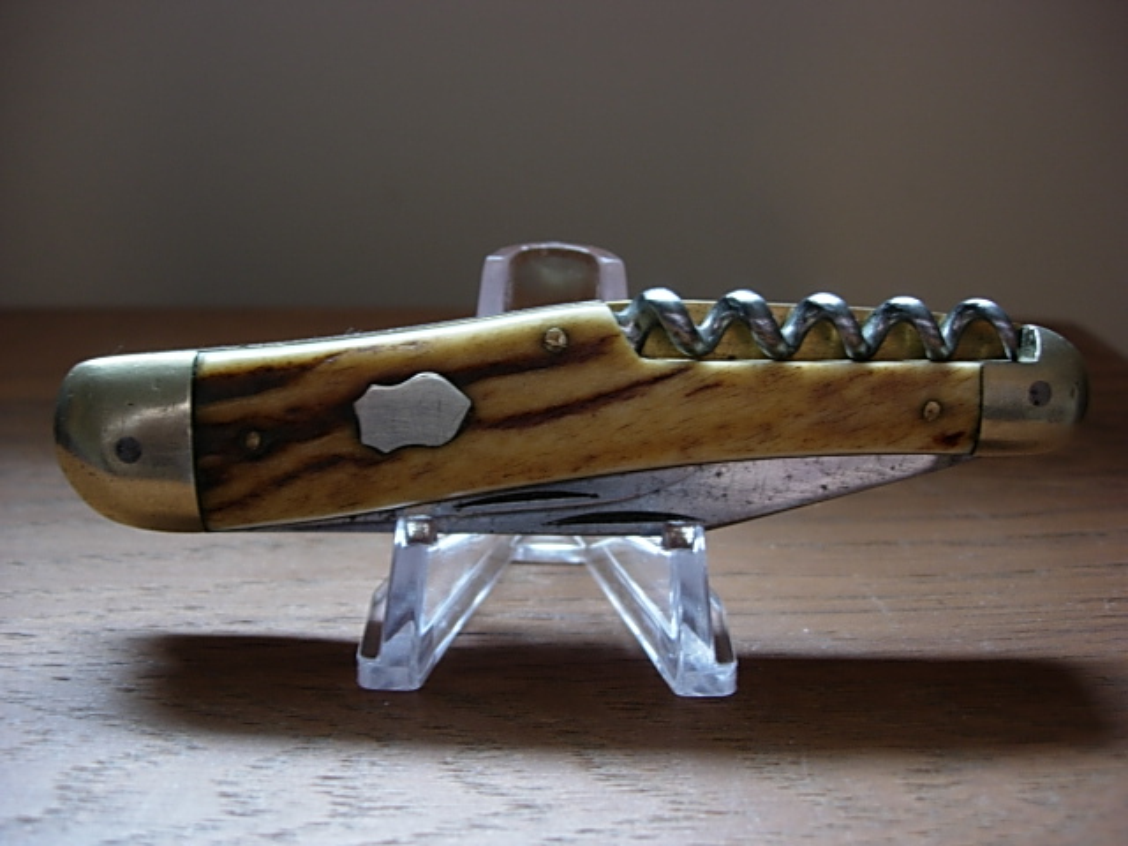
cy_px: 423
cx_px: 564
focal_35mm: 38
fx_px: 1238
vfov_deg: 37.7
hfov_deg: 49.0
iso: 64
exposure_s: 1/5.1
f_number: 2.8
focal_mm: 7.8
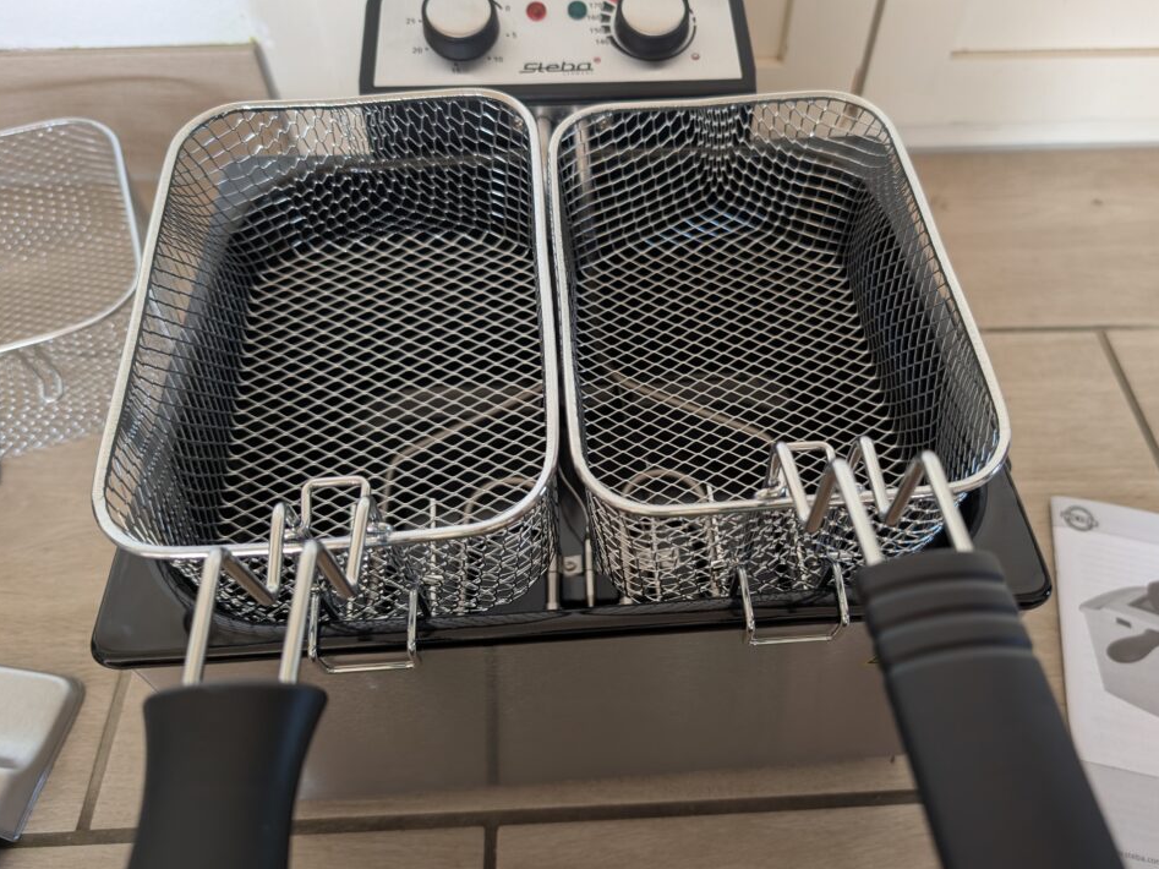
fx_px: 870
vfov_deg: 53.1
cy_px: 430
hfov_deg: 67.2
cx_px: 620
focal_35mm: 26
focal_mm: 6.9
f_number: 1.68
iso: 220
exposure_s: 1/70
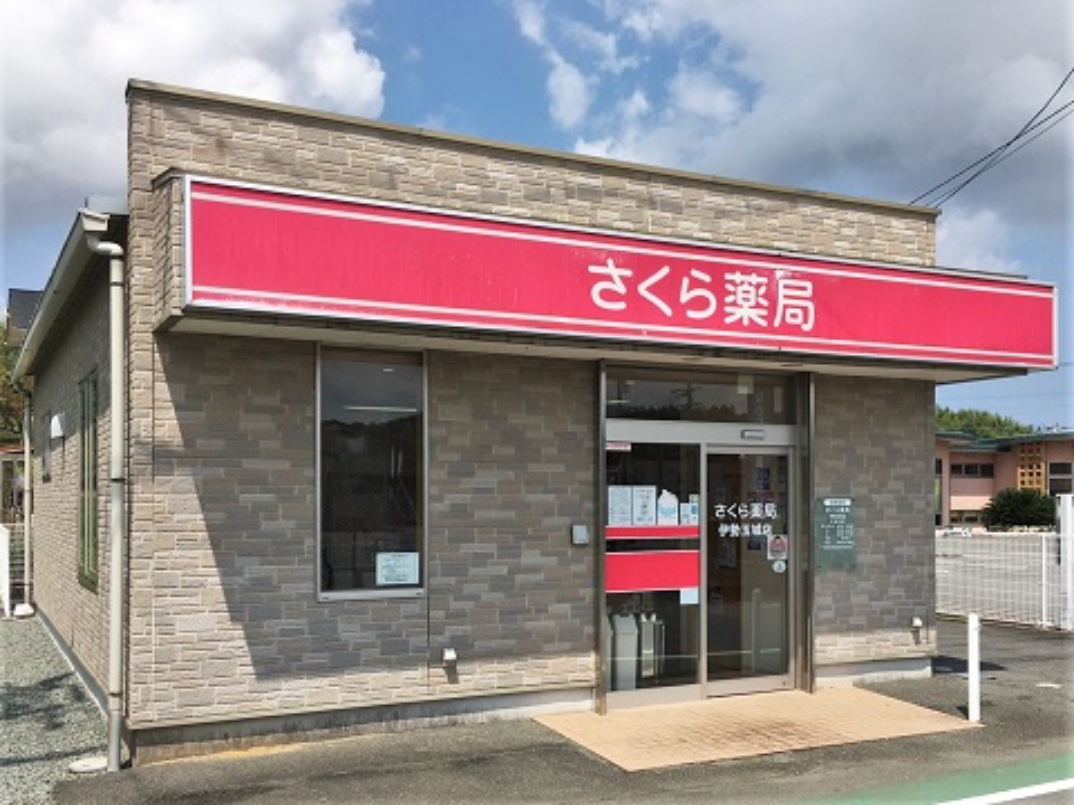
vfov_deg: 48.2
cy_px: 402
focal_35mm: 29
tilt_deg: -0.3
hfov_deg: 61.7
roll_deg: +2.1
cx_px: 537
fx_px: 900
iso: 25
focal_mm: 4.15
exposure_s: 1/1789
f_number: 2.2
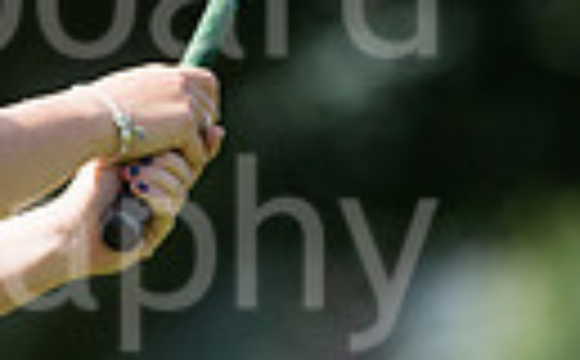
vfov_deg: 0.9
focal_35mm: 1378
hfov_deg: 1.5
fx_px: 21735
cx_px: -135
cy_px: 25
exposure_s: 1/2500
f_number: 4.5
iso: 400
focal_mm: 300
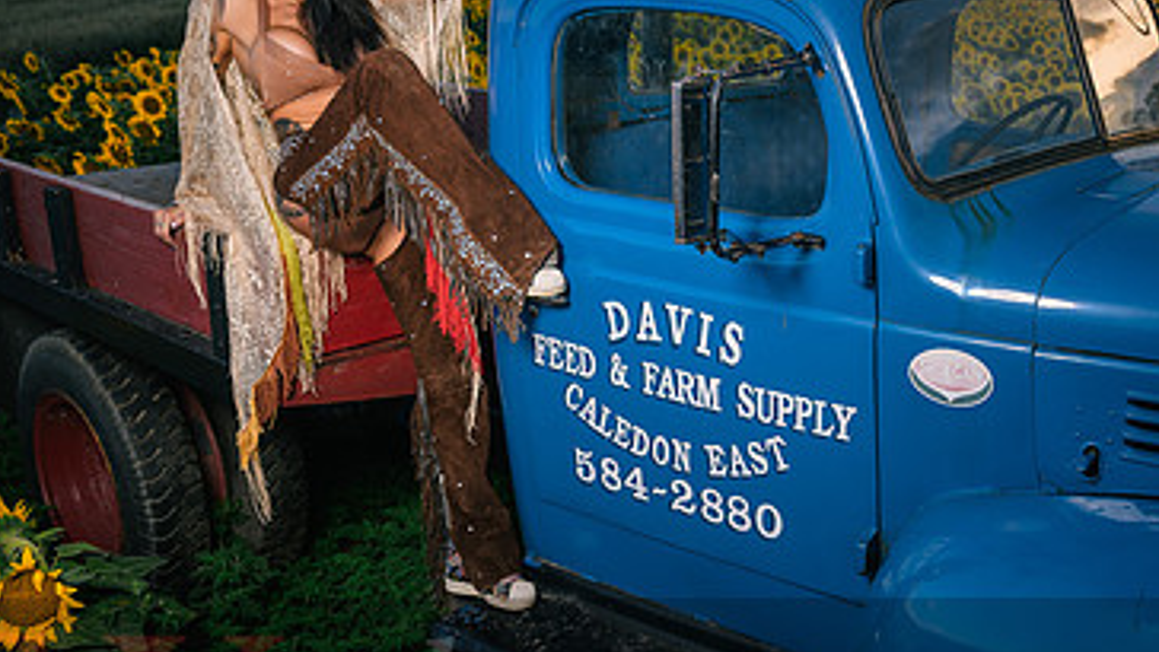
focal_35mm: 40
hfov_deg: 48.7
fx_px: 1230
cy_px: 288
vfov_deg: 29.7
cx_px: 853
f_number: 3.2
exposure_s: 1/160
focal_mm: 24
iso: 100
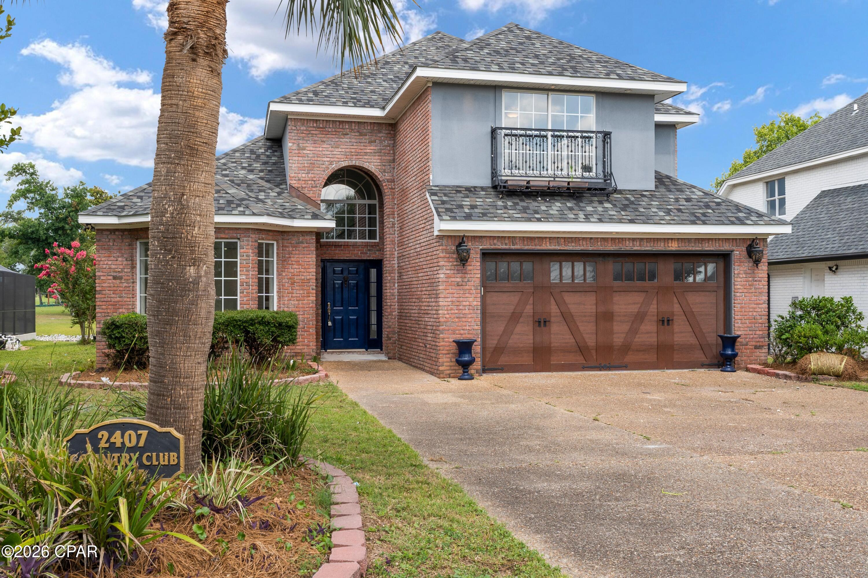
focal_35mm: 36
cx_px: 434
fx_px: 868
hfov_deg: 53.1
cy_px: 289
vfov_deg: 36.9
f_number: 9
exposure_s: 1/80
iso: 50
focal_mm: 24
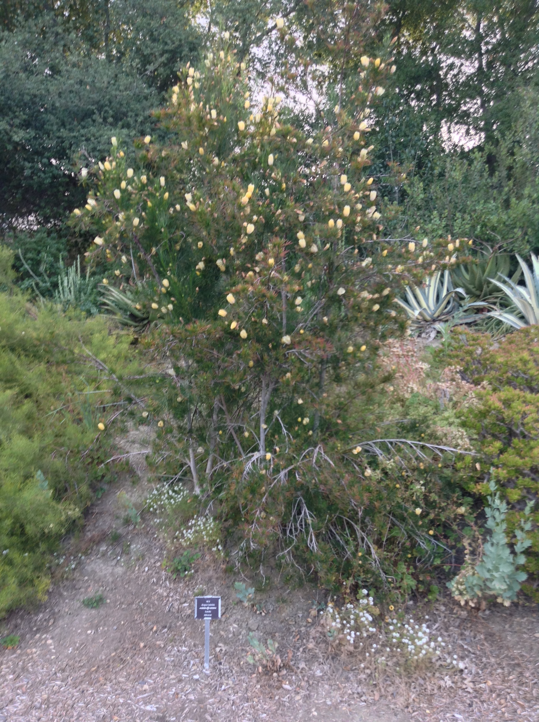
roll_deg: +2.3
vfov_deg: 55.4
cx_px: 270
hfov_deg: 42.8
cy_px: 361
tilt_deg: +1.0
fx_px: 687
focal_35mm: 33
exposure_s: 1/24
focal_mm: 3.3
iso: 32
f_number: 2.4
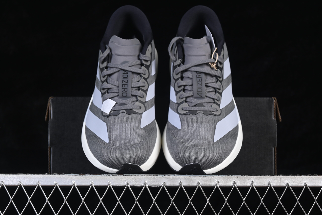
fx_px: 671
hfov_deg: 27.0
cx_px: 161
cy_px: 108
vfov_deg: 18.2
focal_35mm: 75
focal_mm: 50
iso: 160
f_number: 7.1
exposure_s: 1/80
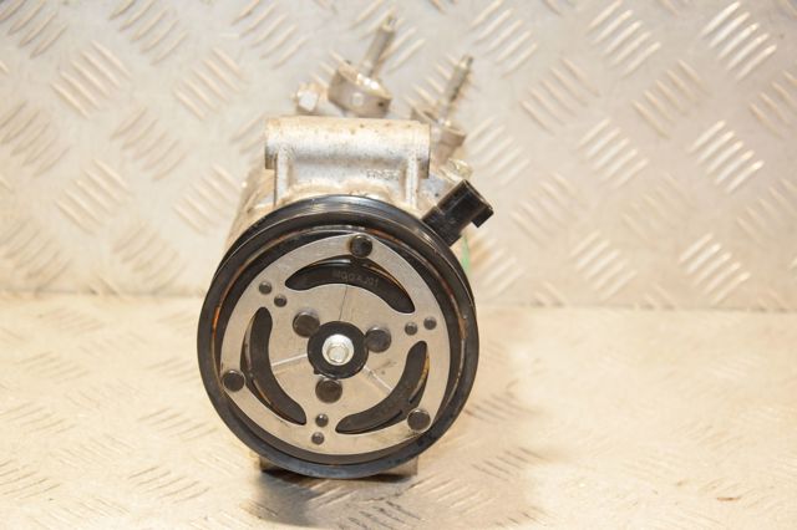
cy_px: 265
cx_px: 398
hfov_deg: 23.4
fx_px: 1925
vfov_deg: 15.7
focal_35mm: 87
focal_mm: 58
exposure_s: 1/160
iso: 1600
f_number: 5.6
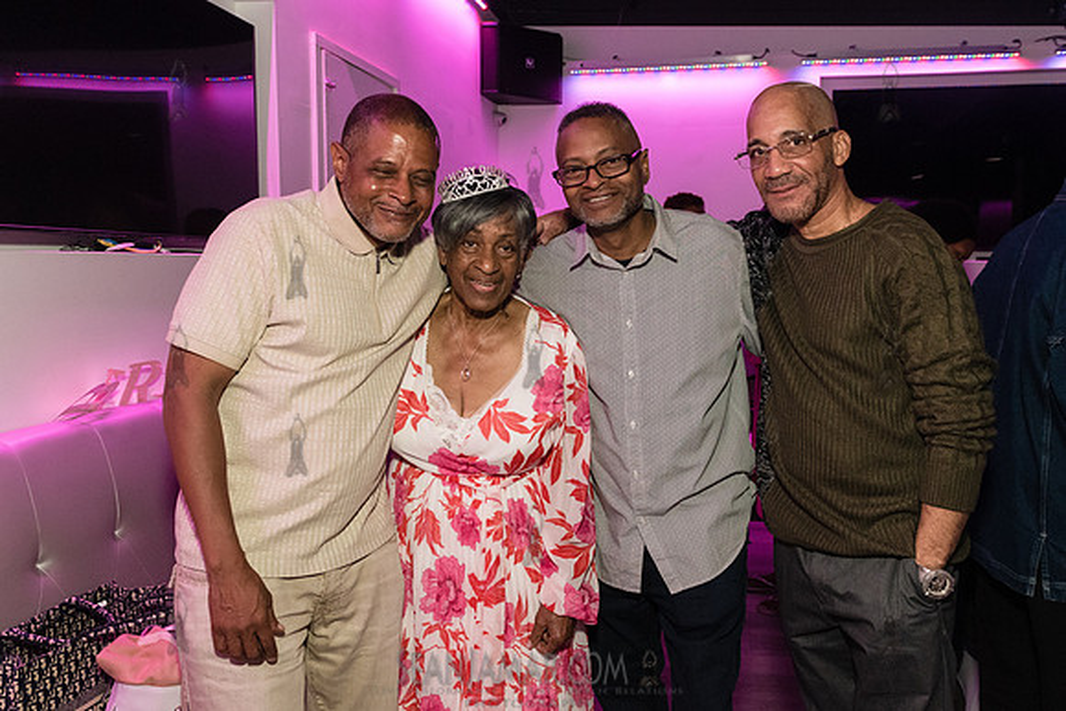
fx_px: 858
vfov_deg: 45.0
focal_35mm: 29
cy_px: 345
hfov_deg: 63.6
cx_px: 575
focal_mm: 24
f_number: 4.5
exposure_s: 1/200
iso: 4000
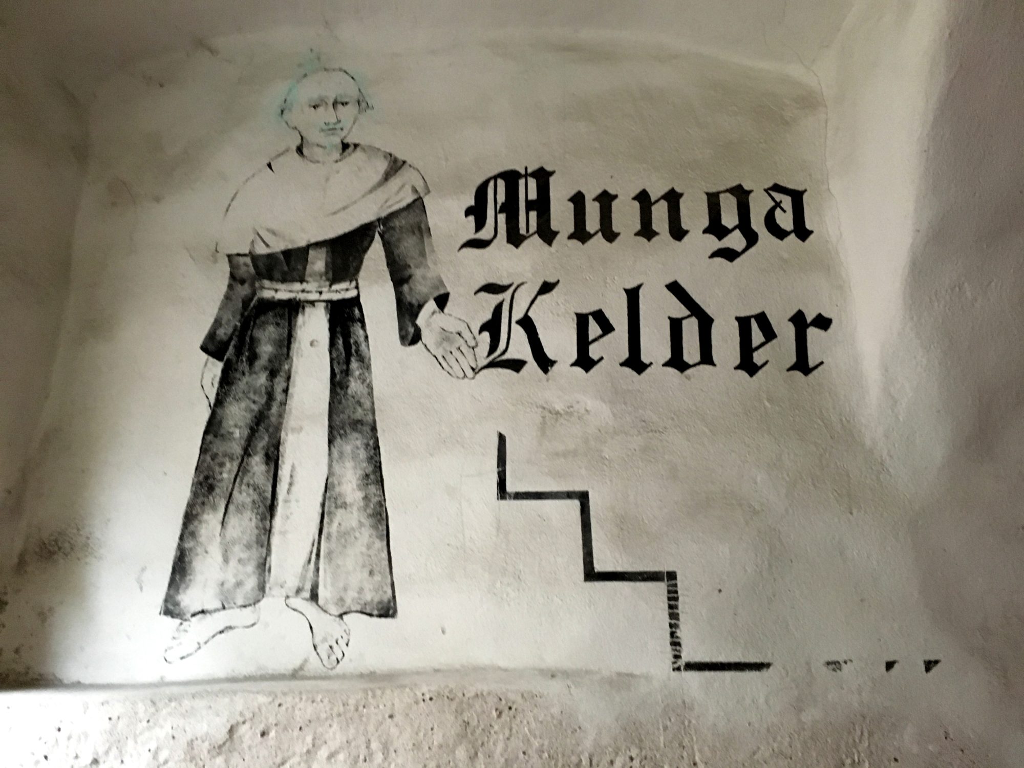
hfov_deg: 61.7
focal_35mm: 29
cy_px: 384
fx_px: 858
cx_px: 512
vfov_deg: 48.2
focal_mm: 4.15
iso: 320
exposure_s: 1/17
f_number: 2.2
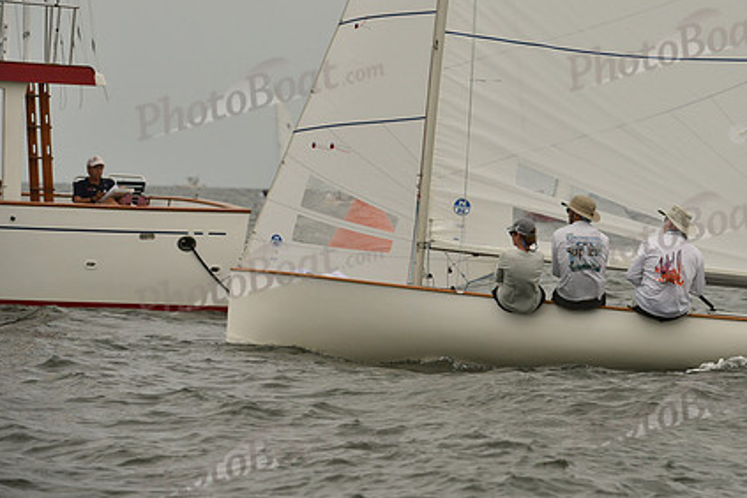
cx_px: 477
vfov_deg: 4.2
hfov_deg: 6.3
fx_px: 6826
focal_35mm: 329
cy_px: 162
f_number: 7.1
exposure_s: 1/1000
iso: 400
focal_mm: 240
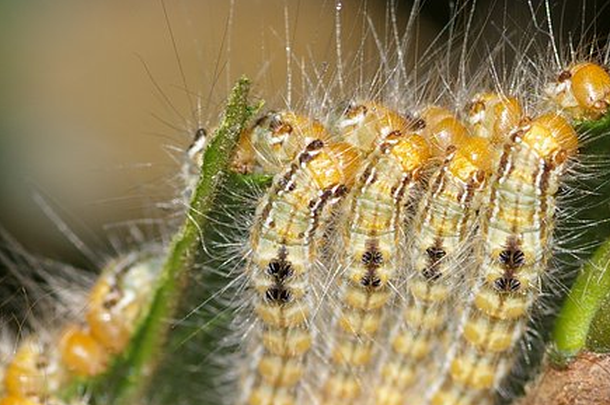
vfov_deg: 3.9
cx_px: 443
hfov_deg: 5.8
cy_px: 113
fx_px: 5975
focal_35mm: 353
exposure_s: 1/125
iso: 200
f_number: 8
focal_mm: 100
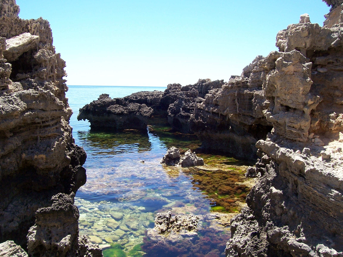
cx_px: 172
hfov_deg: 54.0
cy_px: 128
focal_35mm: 34
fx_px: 337
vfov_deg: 41.8
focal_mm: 5.6
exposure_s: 1/250
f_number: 5.6
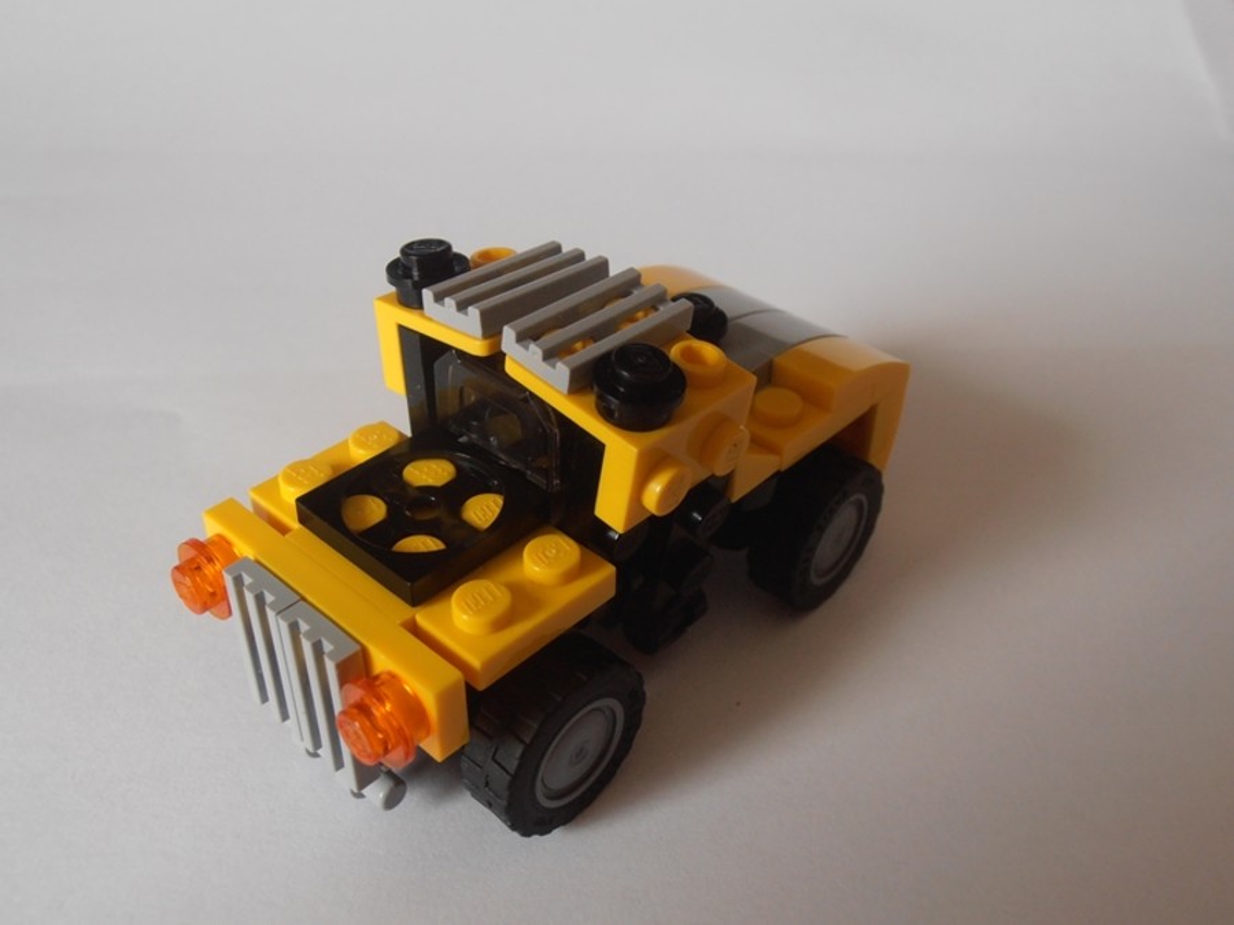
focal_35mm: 37
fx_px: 1319
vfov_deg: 38.7
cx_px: 617
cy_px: 462
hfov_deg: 50.1
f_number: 3.9
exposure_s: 1/20
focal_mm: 6.61
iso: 125
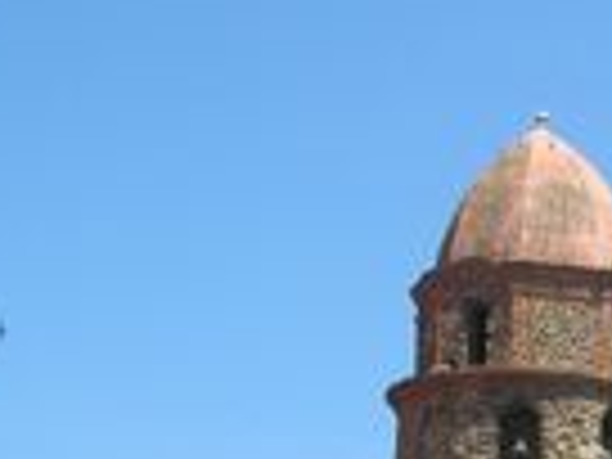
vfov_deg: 8.8
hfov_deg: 11.2
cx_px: 1089
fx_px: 2917
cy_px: 614
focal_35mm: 165
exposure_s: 1/267
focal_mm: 5.8
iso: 50
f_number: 5.6
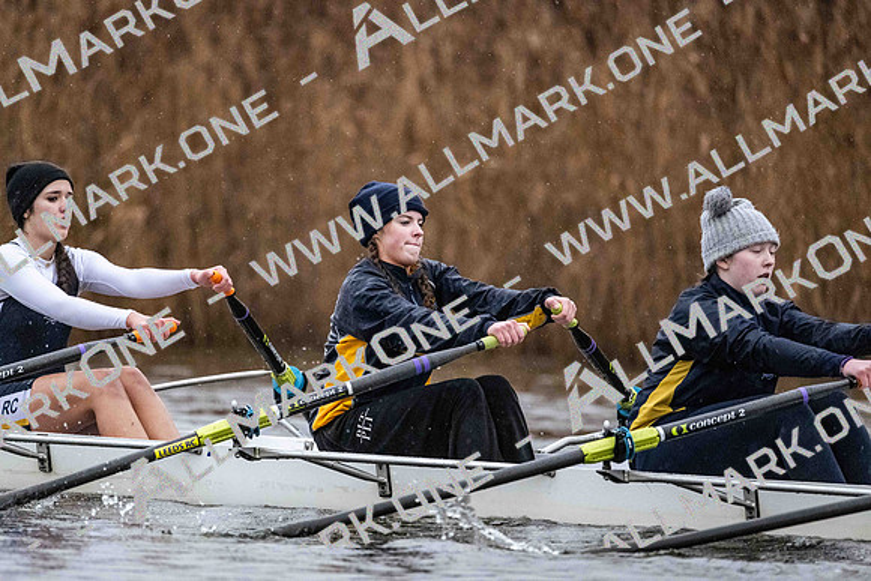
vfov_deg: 3.4
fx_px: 9680
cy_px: 290
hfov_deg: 5.2
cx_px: 436
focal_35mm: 400
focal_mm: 400
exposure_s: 1/1600
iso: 11400
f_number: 4.5
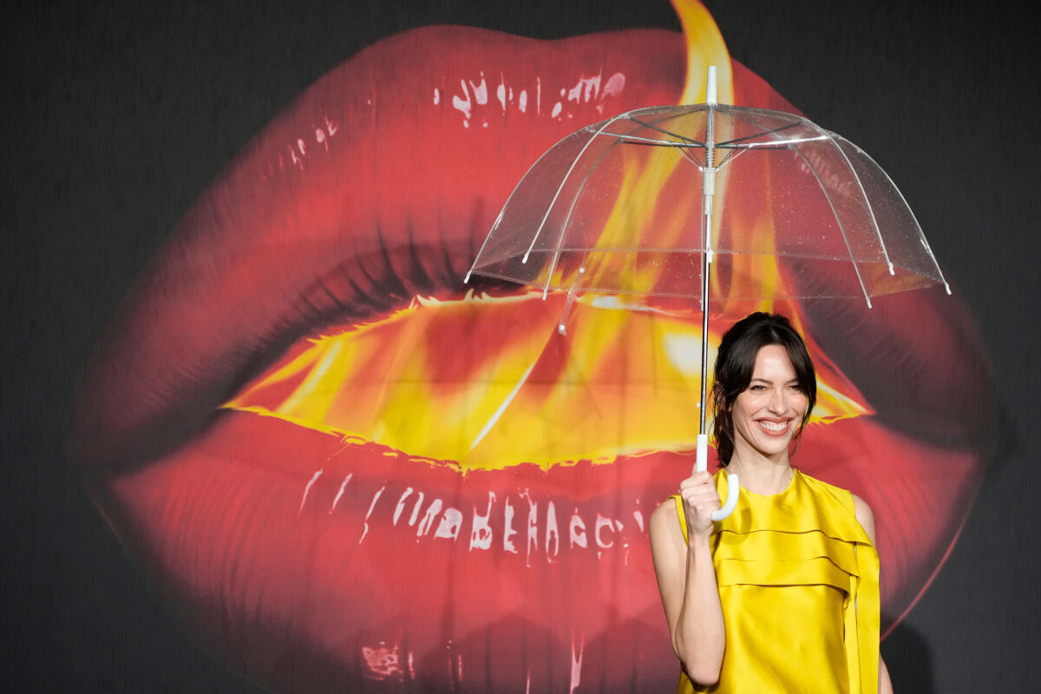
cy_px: 347
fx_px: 3036
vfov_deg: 13.0
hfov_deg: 19.5
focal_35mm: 105
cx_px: 520
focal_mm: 105
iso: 3200
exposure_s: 1/500
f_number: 4
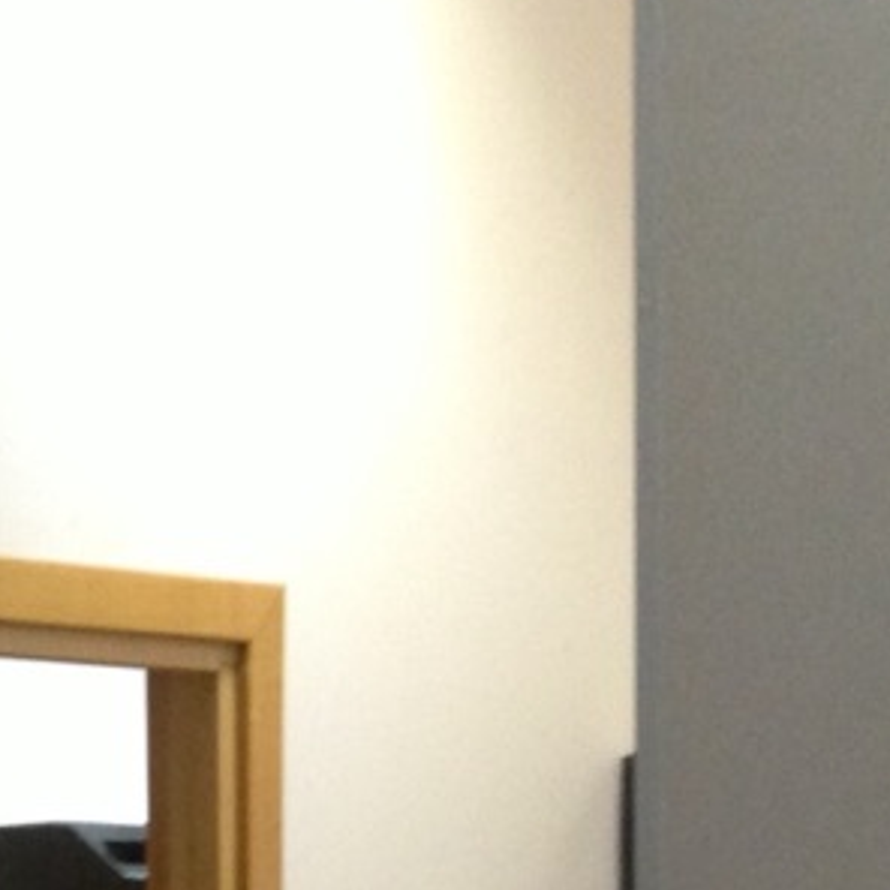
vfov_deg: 12.1
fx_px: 4014
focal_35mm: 138
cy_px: 1293
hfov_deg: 11.4
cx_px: -914
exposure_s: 1/20
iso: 200
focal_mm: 4.13
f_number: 2.4
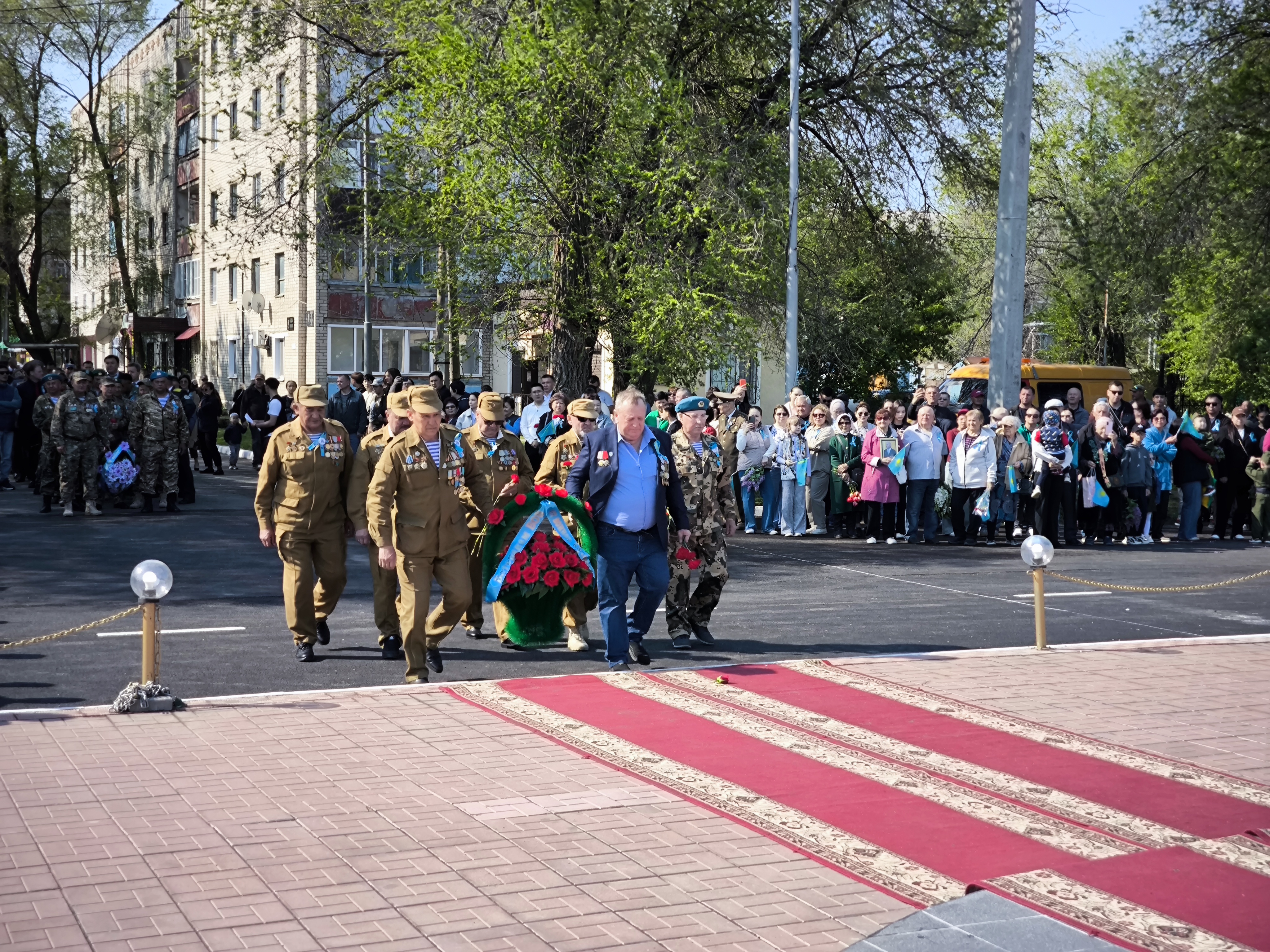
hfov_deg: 38.2
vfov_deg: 29.1
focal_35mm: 50
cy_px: 476
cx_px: 635
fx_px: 1834
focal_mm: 7.1
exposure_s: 1/594
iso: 50
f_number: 1.9
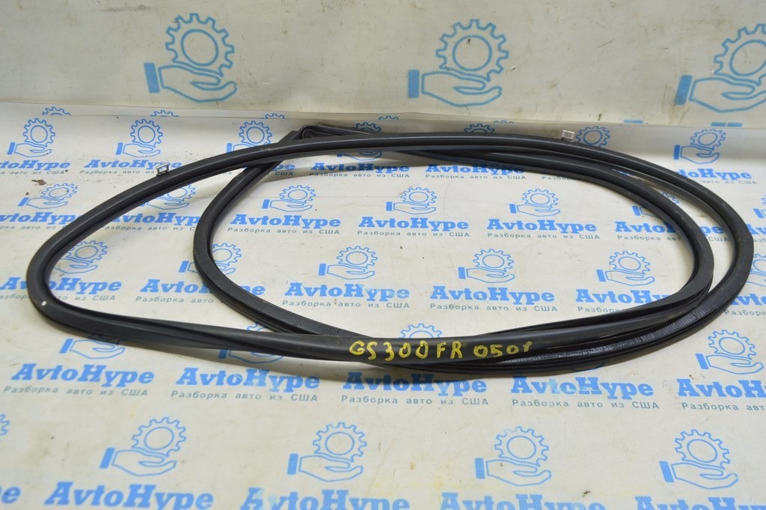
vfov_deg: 38.3
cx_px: 383
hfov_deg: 55.1
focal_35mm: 34
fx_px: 733
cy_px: 255
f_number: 5.6
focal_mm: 23
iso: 400
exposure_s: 1/20
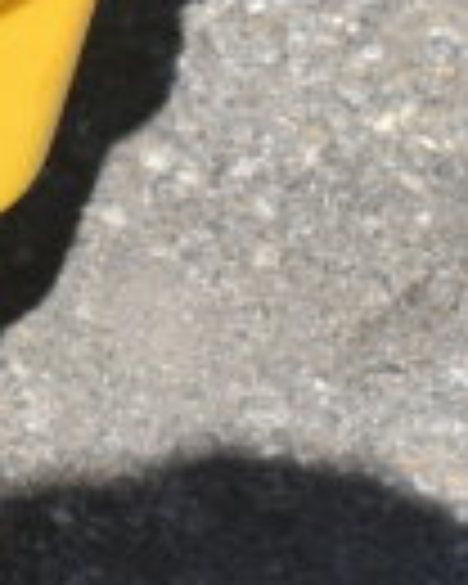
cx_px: -770
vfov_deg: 6.0
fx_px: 5488
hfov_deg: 4.7
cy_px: -443
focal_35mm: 317
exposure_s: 1/320
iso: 200
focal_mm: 32
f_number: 9
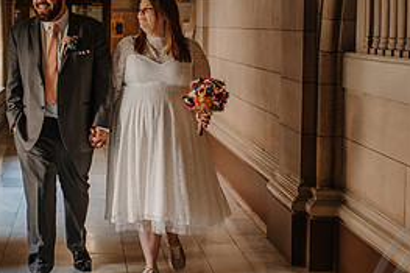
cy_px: 65
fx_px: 911
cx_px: 133
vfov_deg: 16.9
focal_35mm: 80
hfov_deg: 25.2
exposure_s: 1/200
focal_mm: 35
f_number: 2.5
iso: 1000
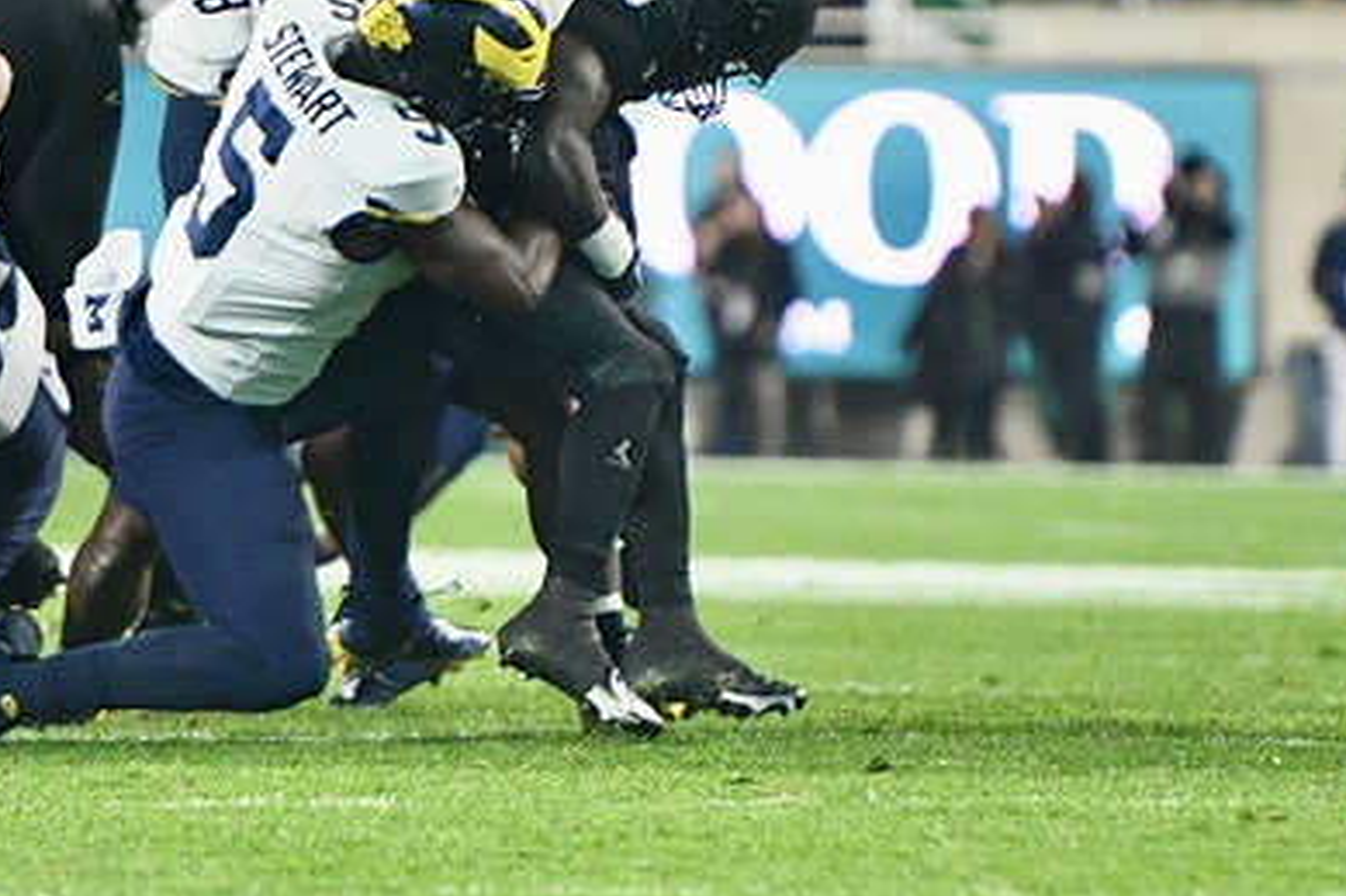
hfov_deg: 4.6
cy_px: 242
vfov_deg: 3.1
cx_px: 405
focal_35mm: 447
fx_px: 16705
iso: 3200
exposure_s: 1/1250
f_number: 2.8
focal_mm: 200
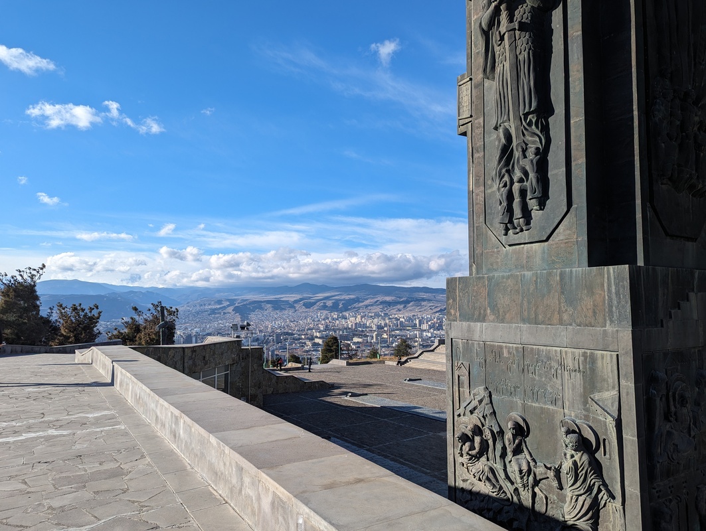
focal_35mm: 24
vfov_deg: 56.9
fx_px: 490
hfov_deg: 71.5
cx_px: 353
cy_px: 266
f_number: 1.85
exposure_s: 1/1825
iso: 45
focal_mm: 6.81
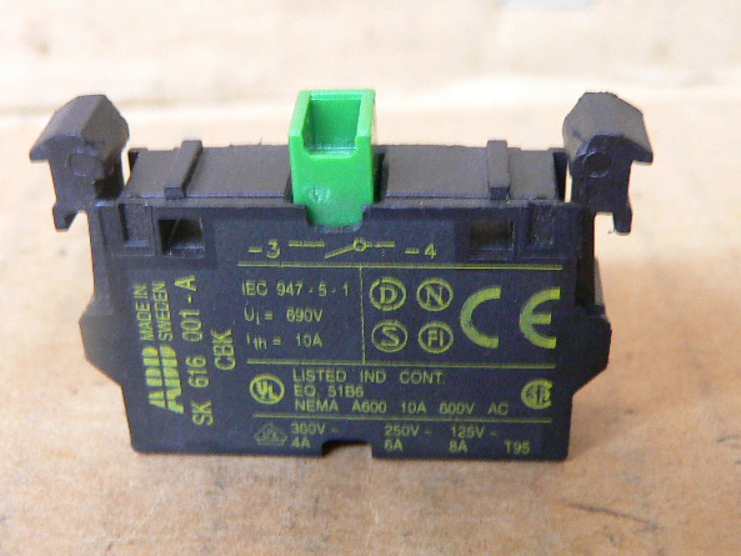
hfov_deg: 34.9
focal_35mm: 55
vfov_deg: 26.6
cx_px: 351
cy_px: 266
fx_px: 1178
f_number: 2.8
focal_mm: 6.7
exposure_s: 1/5
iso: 200
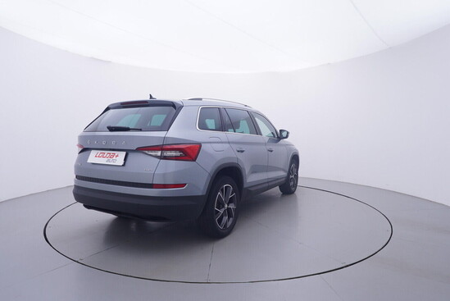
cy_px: 150
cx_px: 225
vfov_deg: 56.2
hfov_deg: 77.3
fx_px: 281
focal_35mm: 22
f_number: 5
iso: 200
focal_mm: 15
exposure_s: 1/80
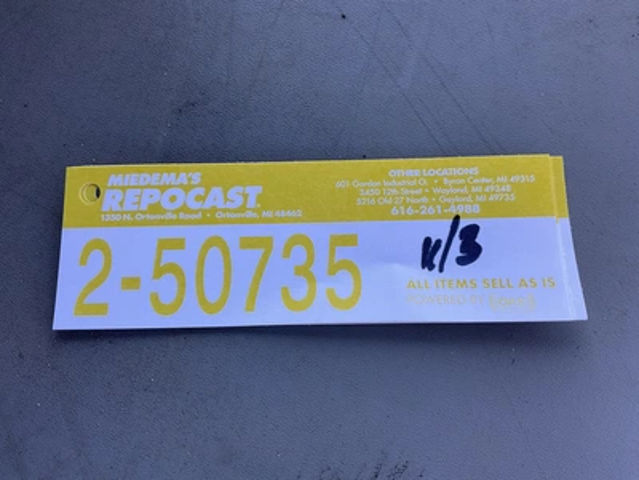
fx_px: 535
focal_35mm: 29
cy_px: 240
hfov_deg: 61.7
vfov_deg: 48.2
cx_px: 320
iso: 20
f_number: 1.8
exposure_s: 1/170
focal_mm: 3
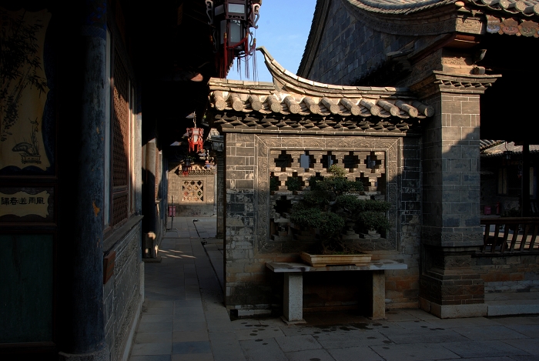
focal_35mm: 33
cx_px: 270
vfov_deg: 40.1
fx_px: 495
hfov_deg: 57.2
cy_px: 180
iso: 100
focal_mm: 22
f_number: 16
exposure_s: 1/20
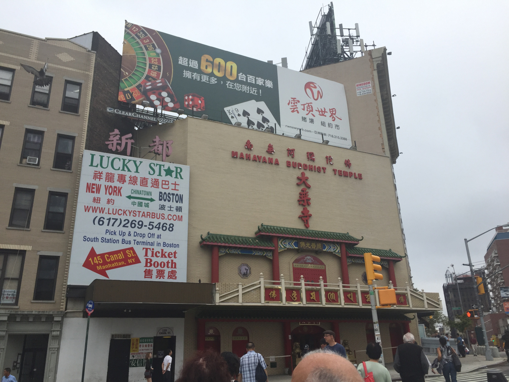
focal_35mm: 29
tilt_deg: +21.0
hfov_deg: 61.7
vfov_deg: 48.2
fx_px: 426
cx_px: 254
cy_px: 191
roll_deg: +0.4
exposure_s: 1/1582
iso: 32
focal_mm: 4.15
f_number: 2.2
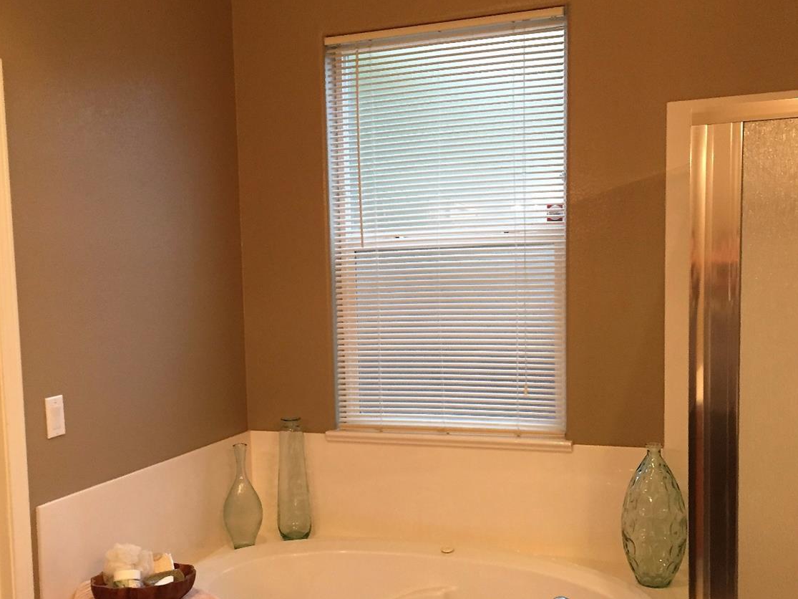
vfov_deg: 36.6
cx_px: 347
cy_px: 366
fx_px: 899
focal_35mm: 39
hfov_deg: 47.7
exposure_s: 1/30
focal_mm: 4.15
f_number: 2.2
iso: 160
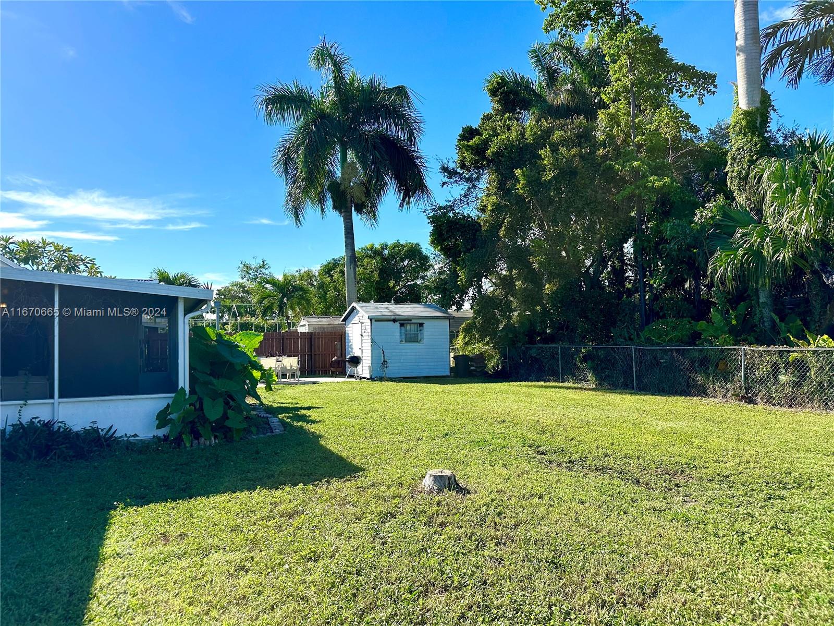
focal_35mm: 24
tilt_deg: +3.2
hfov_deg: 71.6
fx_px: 578
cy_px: 313
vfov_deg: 56.8
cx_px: 417
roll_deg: +0.8
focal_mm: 6.86
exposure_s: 1/3155
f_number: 1.78
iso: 80
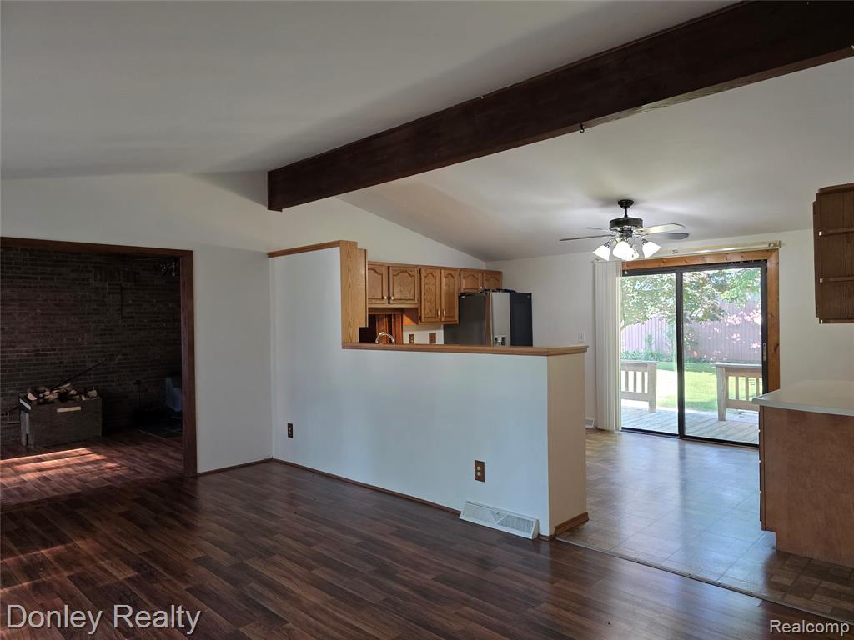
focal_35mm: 23
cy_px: 320
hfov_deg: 73.9
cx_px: 427
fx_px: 567
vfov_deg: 58.9
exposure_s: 1/120
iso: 320
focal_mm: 6.3
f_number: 1.7
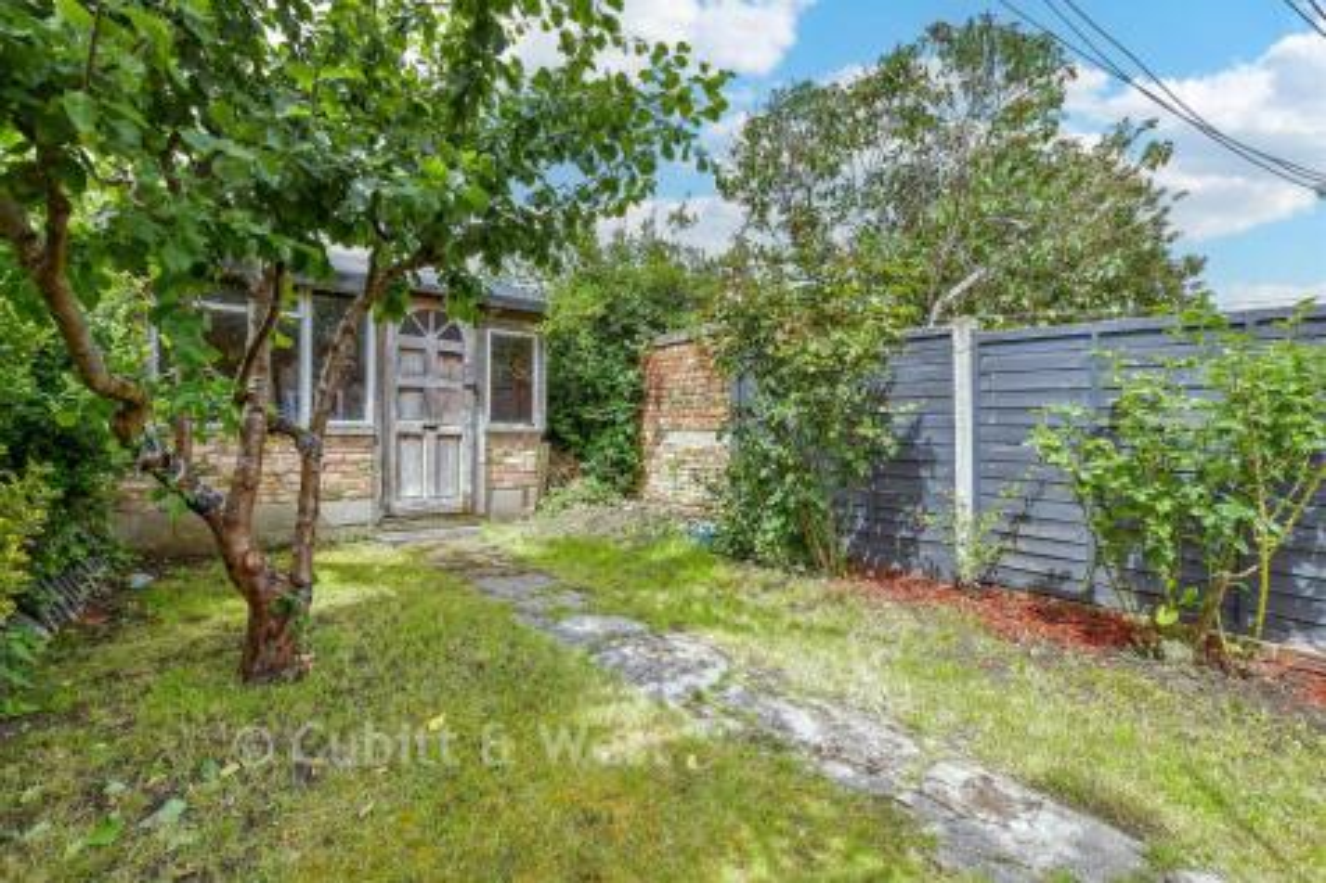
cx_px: 663
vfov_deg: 77.3
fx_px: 552
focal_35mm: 15
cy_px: 442
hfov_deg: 100.4
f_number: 8
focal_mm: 10
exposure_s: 1/125
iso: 160
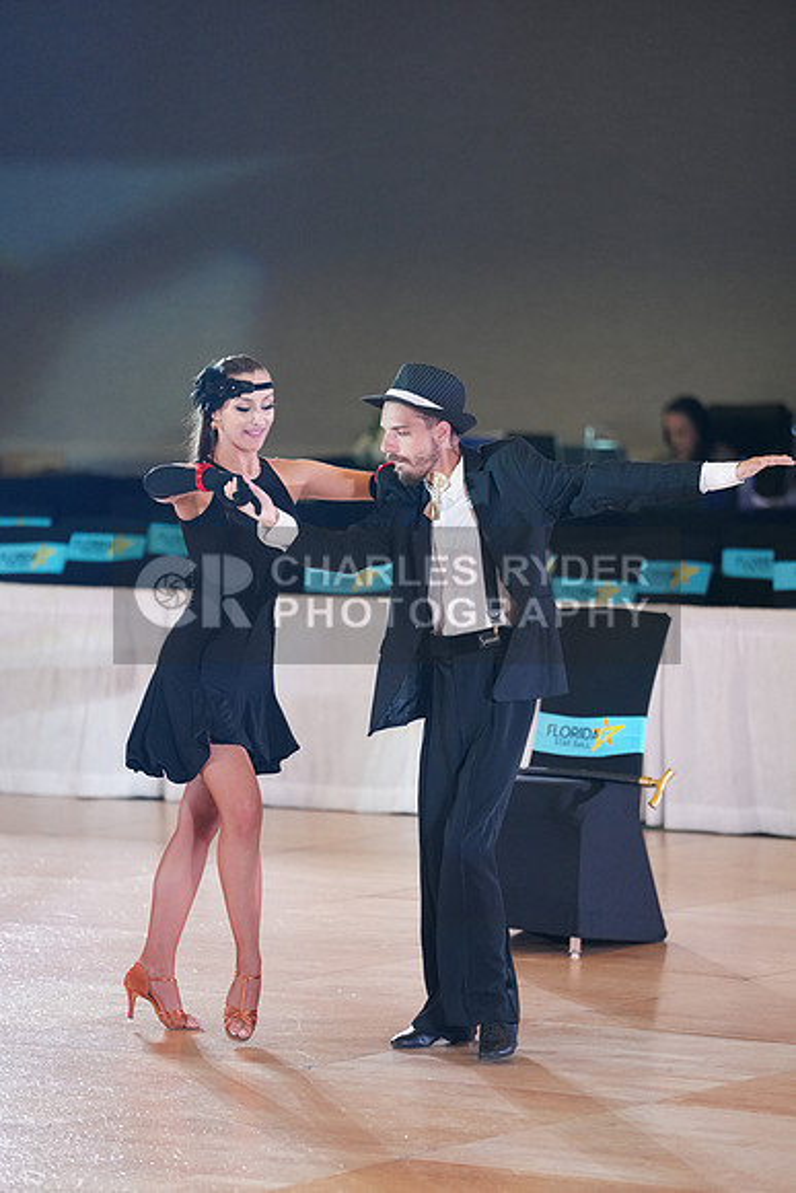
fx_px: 6032
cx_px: 398
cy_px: 596
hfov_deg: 7.5
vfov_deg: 11.3
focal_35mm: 182
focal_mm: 182
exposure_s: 1/500
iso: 2500
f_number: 2.8
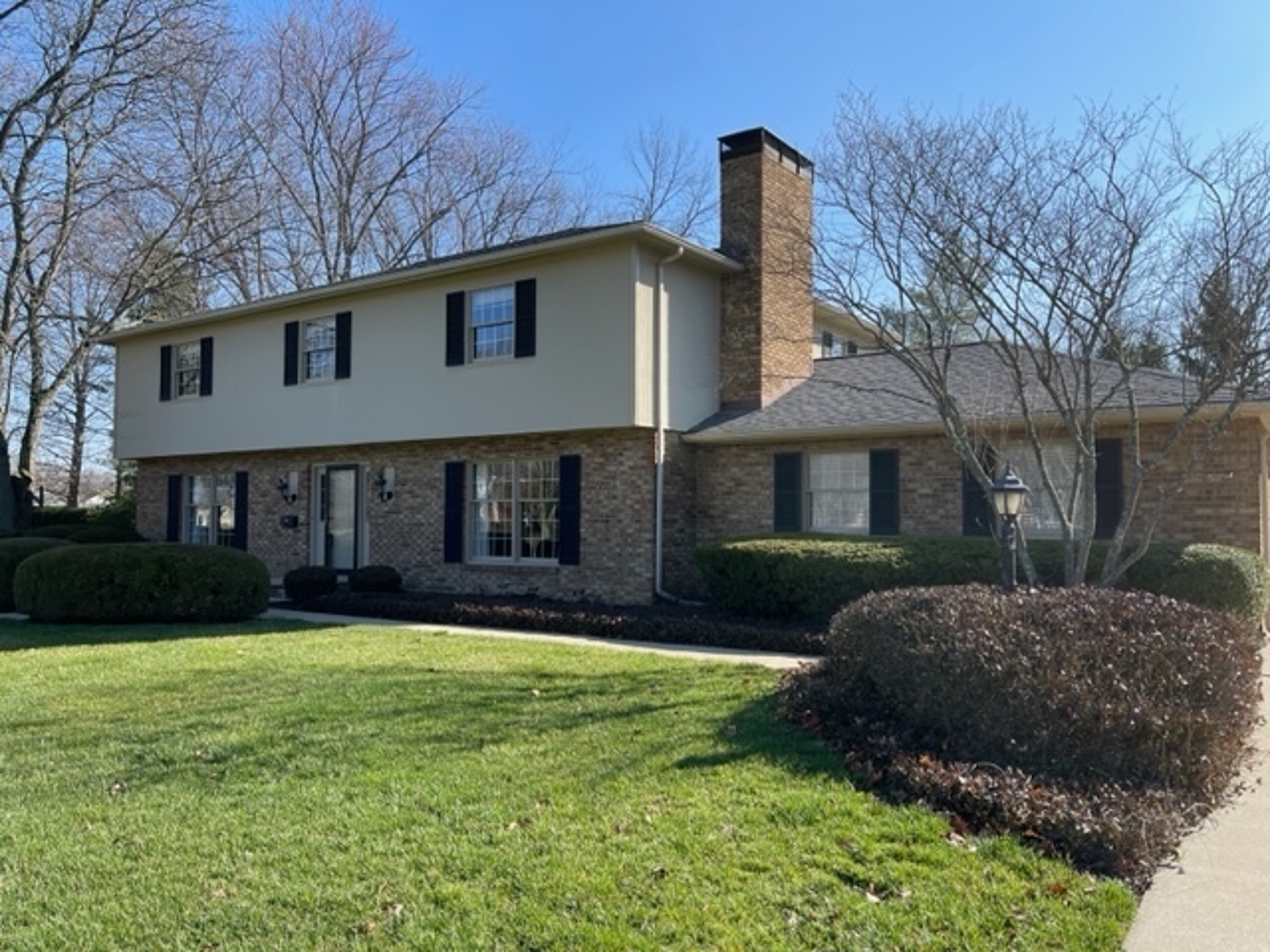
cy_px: 476
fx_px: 954
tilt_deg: +2.8
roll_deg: +0.0
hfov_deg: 67.3
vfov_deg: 53.1
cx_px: 635
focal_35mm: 26
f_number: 1.6
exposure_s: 1/1279
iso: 32
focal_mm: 5.1
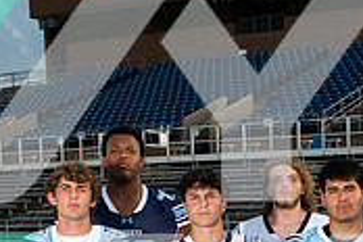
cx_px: 350
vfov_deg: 13.1
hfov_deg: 19.9
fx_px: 1008
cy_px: 345
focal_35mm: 100
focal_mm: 30
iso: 160
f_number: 7.1
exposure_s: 1/320
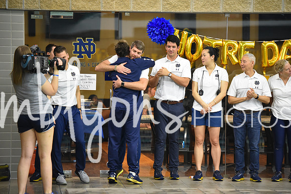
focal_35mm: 155
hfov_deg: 13.2
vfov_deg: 8.9
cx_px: 146
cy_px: 97
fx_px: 1253
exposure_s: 1/500
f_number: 2.8
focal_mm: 155
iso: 3200
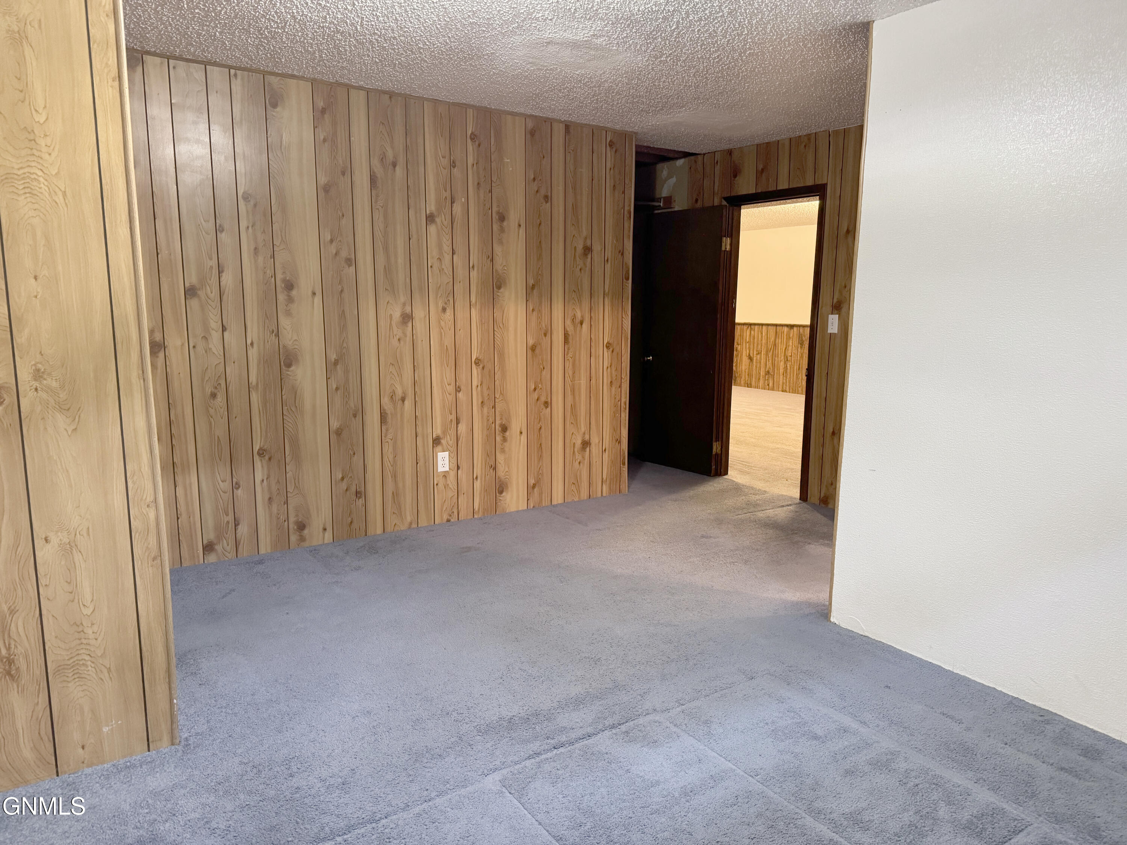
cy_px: 422
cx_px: 564
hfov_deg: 71.6
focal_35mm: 24
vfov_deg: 56.8
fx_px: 781
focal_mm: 6.76
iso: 800
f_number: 1.78
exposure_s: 1/40
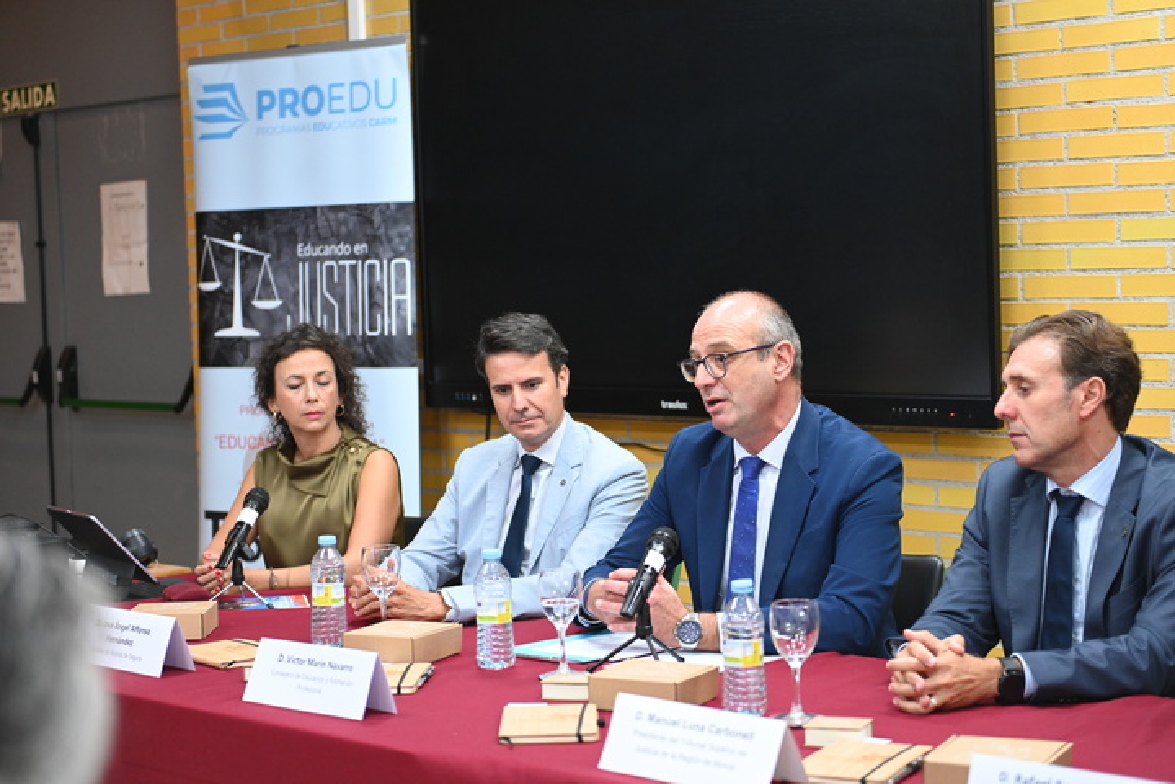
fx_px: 2285
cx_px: 588
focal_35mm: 70
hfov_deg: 28.8
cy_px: 392
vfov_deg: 19.5
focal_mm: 70
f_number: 2.8
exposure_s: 1/200
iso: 2000
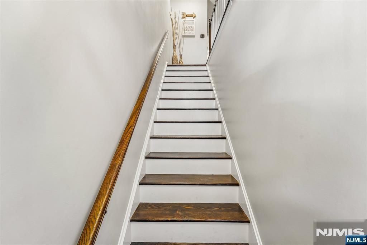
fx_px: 143
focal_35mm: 14
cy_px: 122
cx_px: 184
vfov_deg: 81.2
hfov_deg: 104.3
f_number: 8
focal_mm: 14
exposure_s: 1/3.33
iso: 400
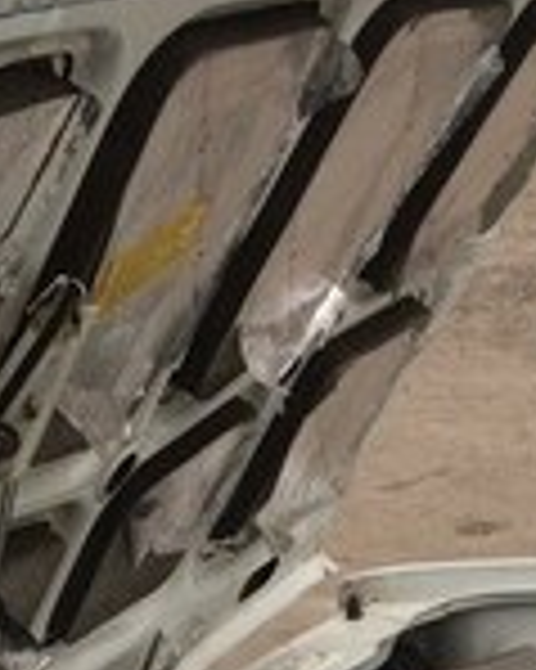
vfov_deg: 19.4
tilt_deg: -27.0
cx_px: 500
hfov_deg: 16.1
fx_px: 1866
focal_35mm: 94
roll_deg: +1.6
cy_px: 764
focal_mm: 4.15
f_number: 2.2
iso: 40
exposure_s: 1/100
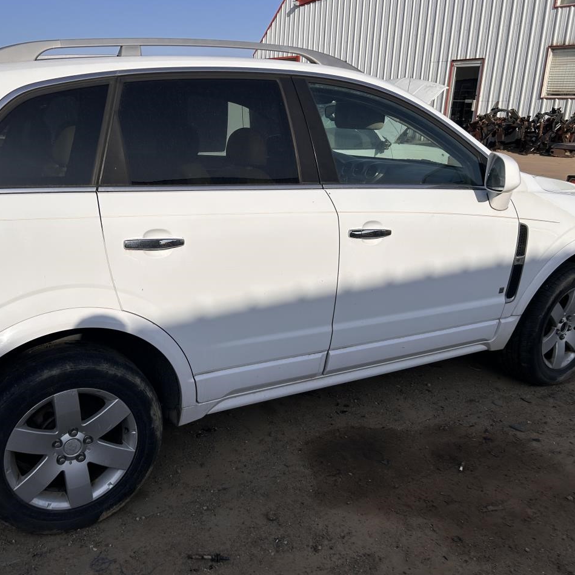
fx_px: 583
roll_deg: -1.9
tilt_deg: -17.4
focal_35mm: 31
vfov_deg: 52.5
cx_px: 211
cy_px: 285
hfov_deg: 51.9
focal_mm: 5.7
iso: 50
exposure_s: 1/9434
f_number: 1.5
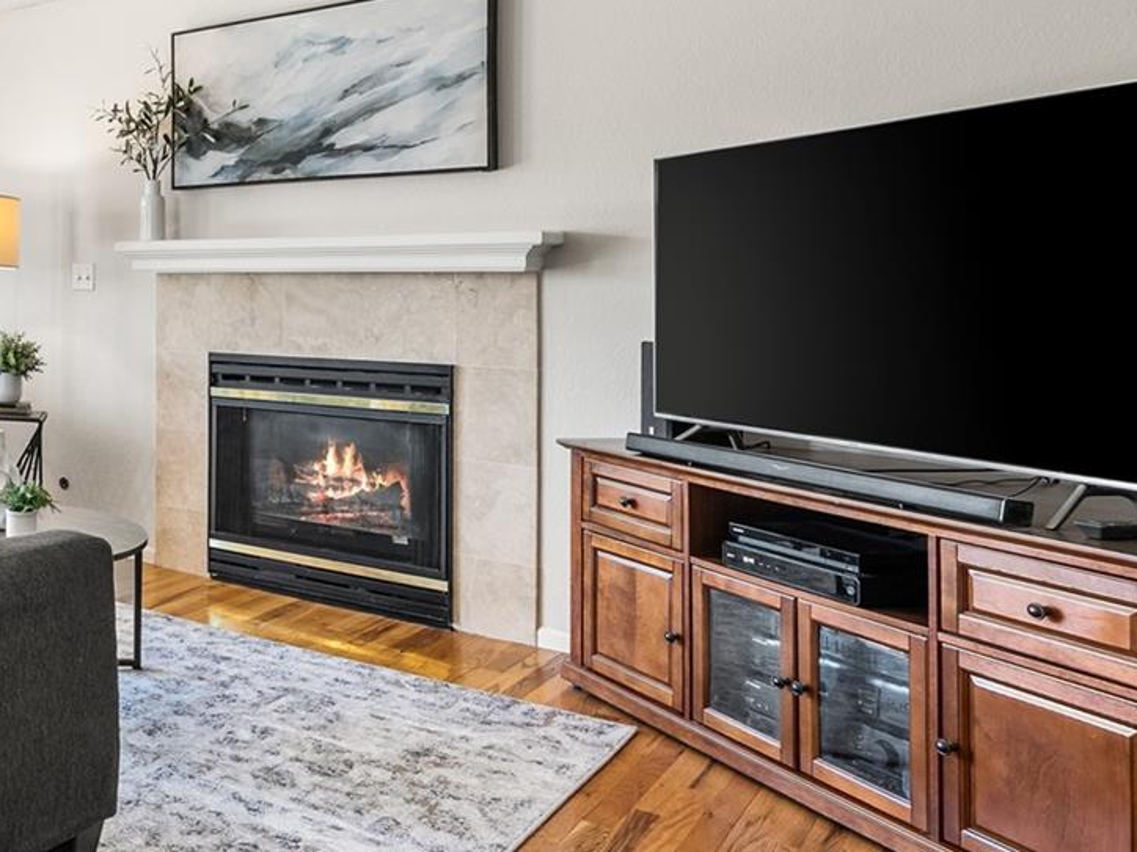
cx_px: -64
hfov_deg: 43.8
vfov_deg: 41.3
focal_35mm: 34
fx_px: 1117
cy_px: 283
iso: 200
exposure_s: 1
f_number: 8
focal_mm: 16
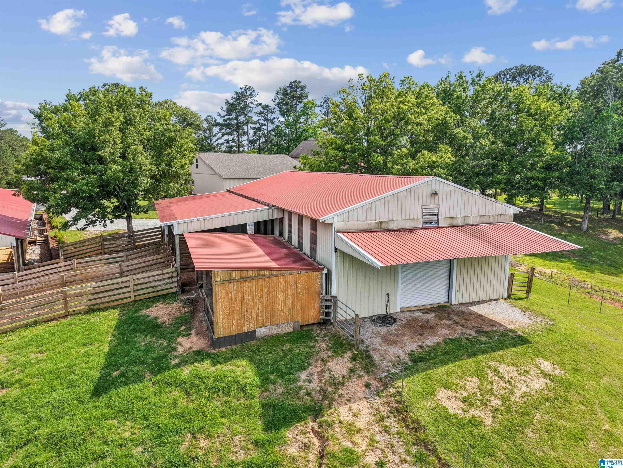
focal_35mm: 24
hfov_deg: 71.6
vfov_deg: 56.8
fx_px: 432
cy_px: 234
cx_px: 312
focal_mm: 8.7
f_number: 1.8
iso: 220
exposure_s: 1/3200
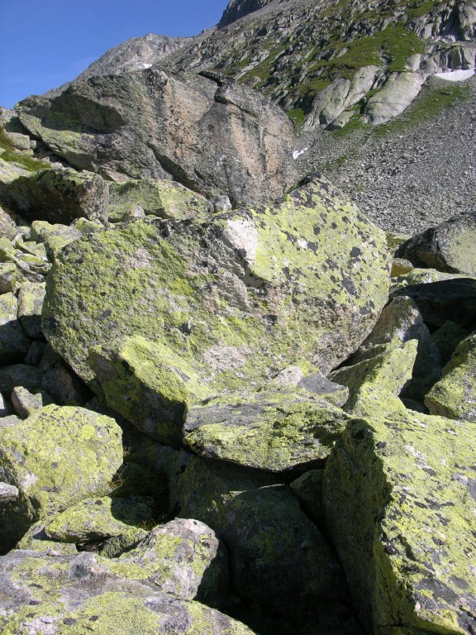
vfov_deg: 52.6
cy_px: 318
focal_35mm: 35
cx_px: 238
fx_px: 642
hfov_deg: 40.7
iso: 50
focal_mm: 8.9
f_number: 6.3
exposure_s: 1/228
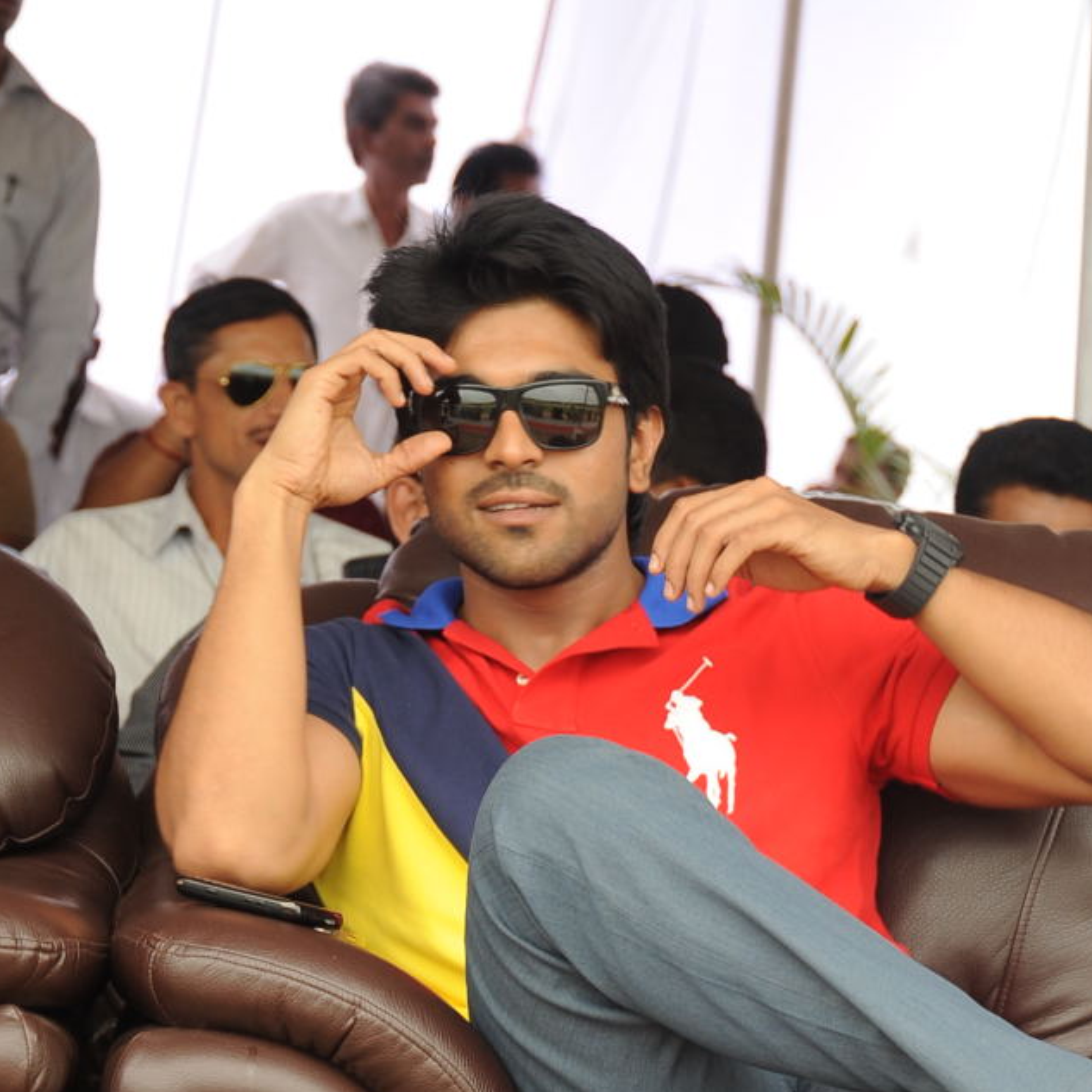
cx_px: 653
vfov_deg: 9.9
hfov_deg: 9.9
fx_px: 6282
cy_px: 1087
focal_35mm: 176
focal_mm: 82
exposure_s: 1/125
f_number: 6.3
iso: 500
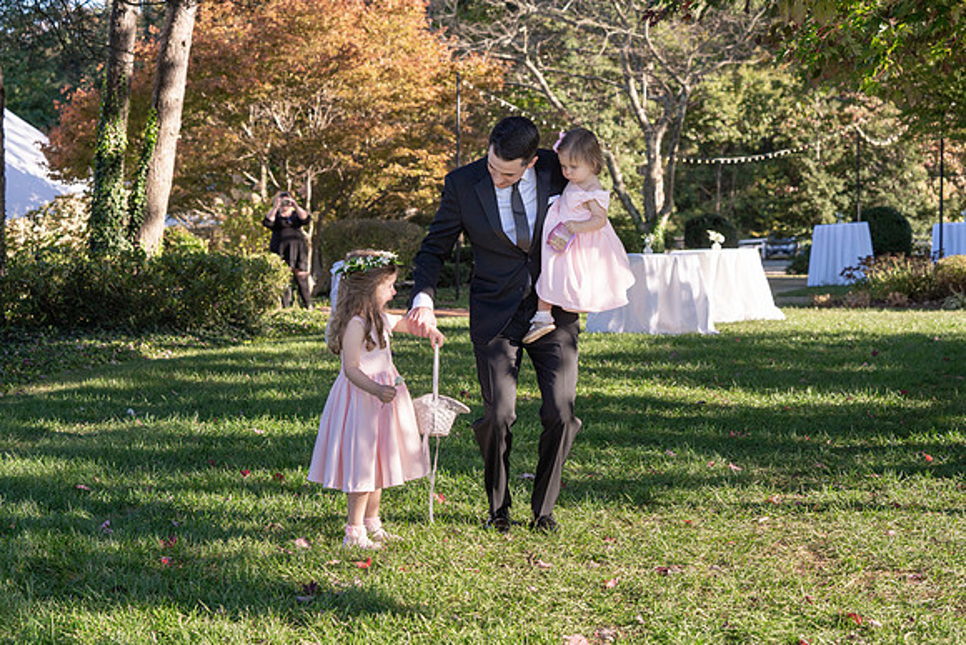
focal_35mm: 70
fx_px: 1879
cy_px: 322
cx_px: 483
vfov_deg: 19.5
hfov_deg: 28.8
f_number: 5.6
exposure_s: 1/320
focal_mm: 70
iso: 100
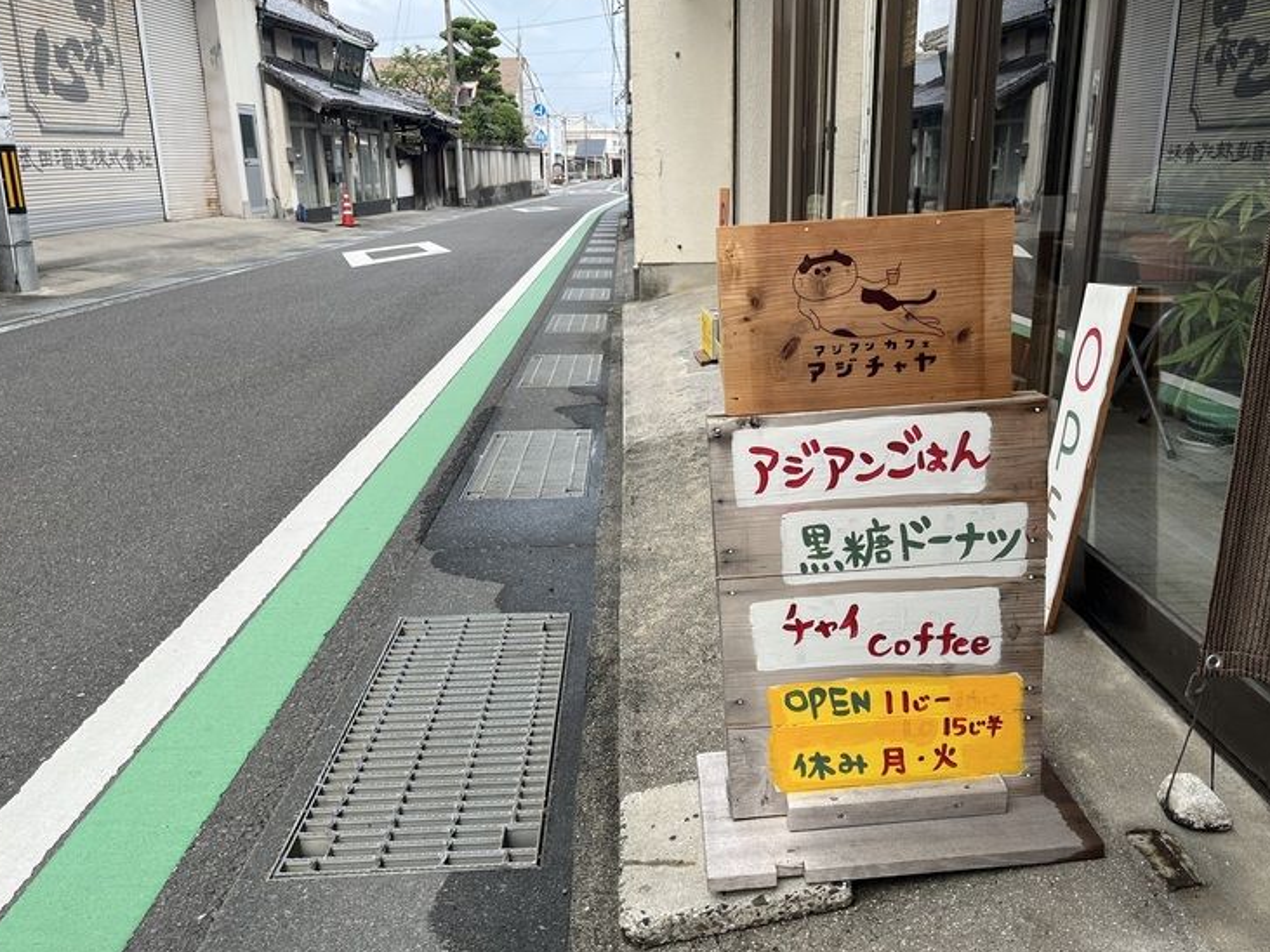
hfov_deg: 61.6
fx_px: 1064
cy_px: 491
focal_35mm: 29
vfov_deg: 48.2
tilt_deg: -17.6
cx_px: 682
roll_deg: +1.0
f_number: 1.6
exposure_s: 1/951
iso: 50
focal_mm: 5.1
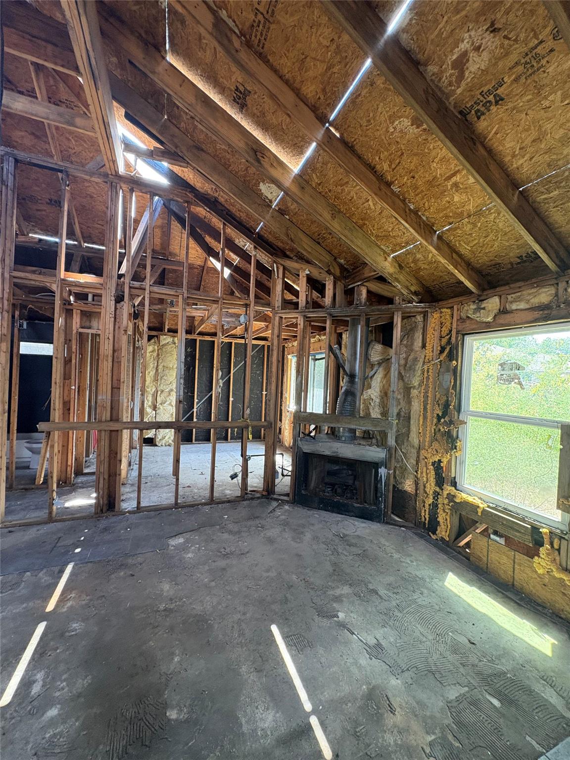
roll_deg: -2.3
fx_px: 307
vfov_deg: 102.1
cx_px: 285
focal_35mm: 14
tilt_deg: +0.0
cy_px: 380
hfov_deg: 85.7
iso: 320
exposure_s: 1/60
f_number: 2.2
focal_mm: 2.22
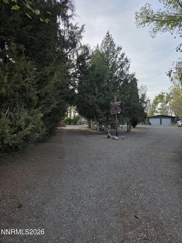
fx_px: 161
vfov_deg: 73.9
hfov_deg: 58.9
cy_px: 122
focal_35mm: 23
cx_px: 91
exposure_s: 1/3628
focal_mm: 6.3
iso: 80
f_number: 1.7
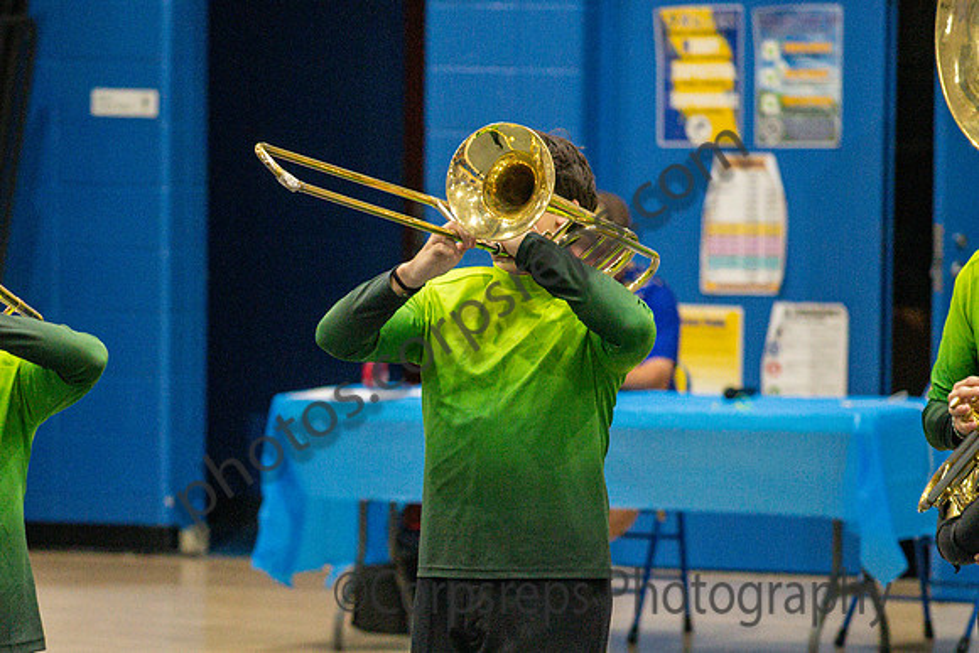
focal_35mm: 371
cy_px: 583
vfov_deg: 3.7
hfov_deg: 5.6
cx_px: 304
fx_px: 10085
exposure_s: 1/500
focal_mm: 175
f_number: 4
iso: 5600
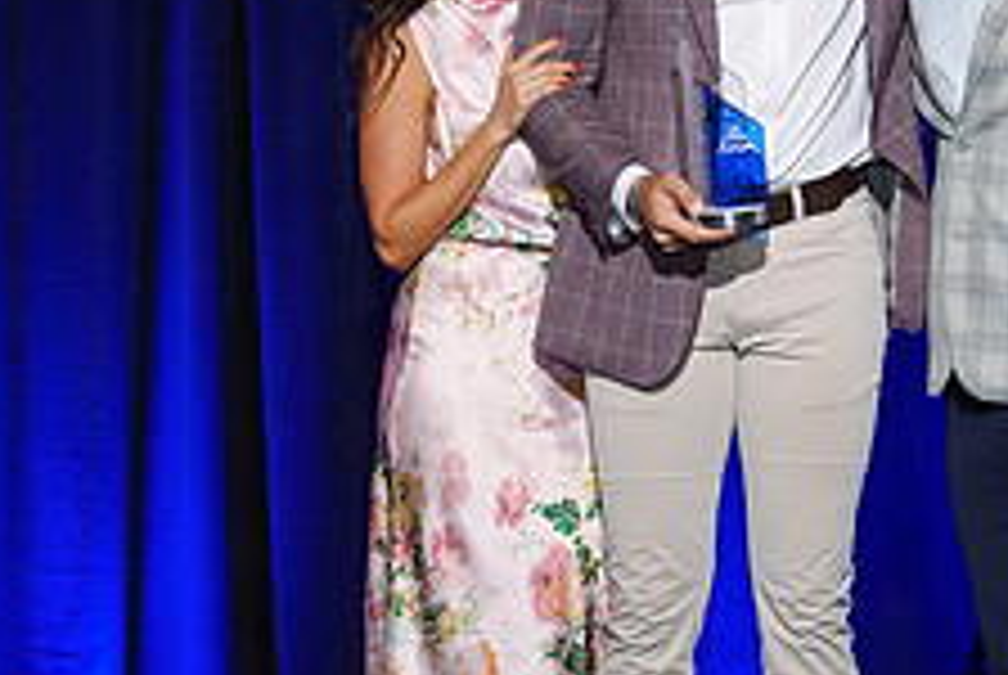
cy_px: 306
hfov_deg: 18.5
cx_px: 833
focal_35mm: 109
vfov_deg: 12.6
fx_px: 3056
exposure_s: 1/60
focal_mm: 40
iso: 1000
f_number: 5
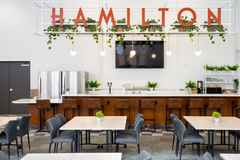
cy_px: 71
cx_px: 137
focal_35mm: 47
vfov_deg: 28.6
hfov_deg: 41.8
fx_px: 313
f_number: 14
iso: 800
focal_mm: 35
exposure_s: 1/20
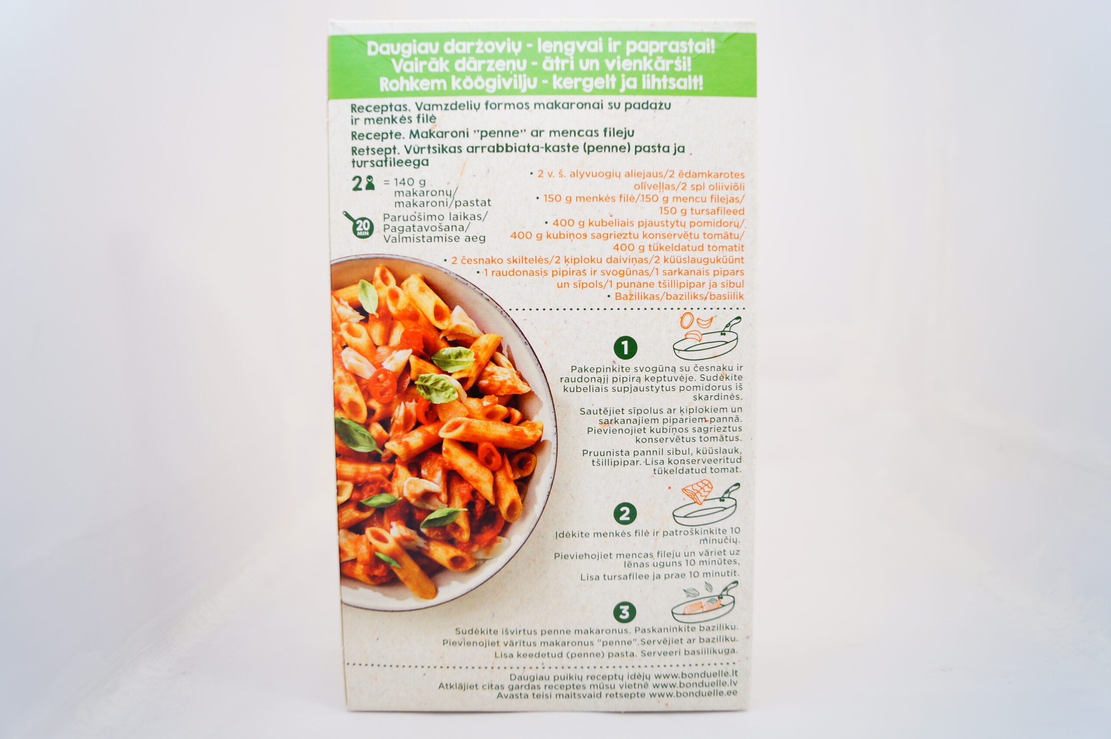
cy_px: 370
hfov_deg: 62.0
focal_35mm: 30
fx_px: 925
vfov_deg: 43.6
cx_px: 556
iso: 100
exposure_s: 1/30
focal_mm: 20
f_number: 3.5
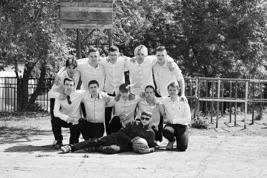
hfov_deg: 23.9
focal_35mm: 85
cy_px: 89
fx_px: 630
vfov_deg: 16.1
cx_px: 134
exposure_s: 1/125
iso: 160
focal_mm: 85
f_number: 13
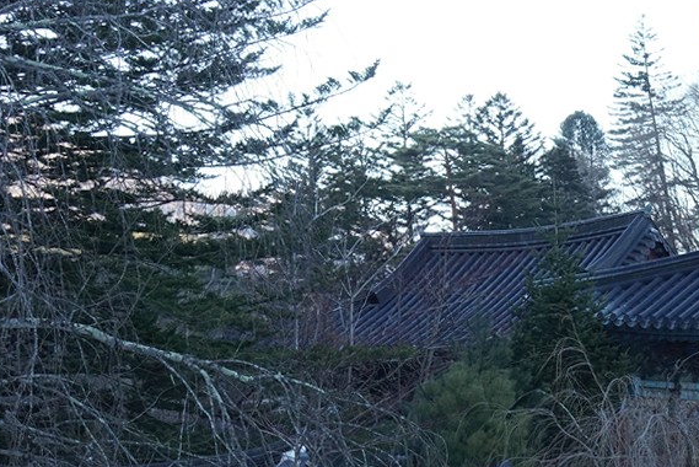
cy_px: 551
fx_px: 2797
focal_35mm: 144
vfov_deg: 9.4
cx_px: 1075
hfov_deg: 13.4
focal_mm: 41
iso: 1250
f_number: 13
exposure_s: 1/100
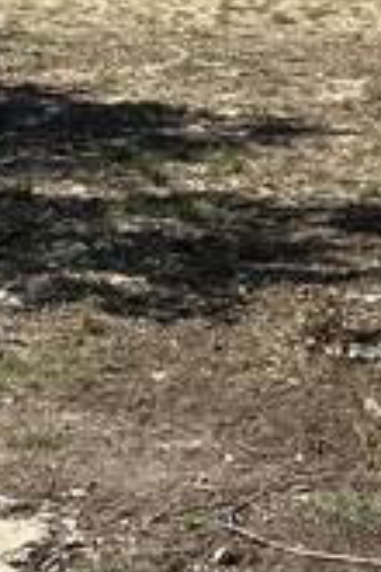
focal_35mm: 97
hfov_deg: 14.1
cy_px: 49
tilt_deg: -5.1
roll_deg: -0.1
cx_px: 184
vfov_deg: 20.6
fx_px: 1540
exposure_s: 1/3597
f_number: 1.78
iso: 80
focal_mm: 6.86
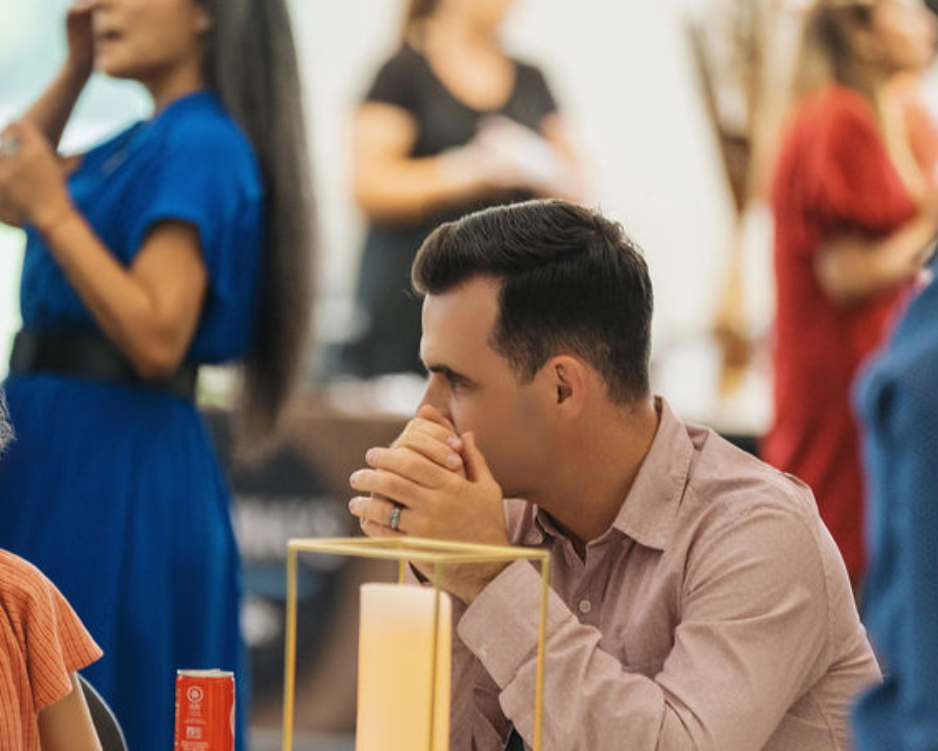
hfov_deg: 5.7
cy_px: 434
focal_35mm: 339
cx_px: 352
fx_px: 9414
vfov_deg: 4.6
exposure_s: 1/160
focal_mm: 200
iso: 1600
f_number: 2.8
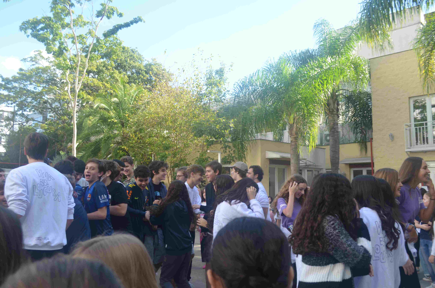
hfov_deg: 57.3
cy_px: 144
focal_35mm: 33
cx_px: 218
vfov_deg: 39.8
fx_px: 398
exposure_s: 1/160
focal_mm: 22
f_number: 6.3
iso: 200
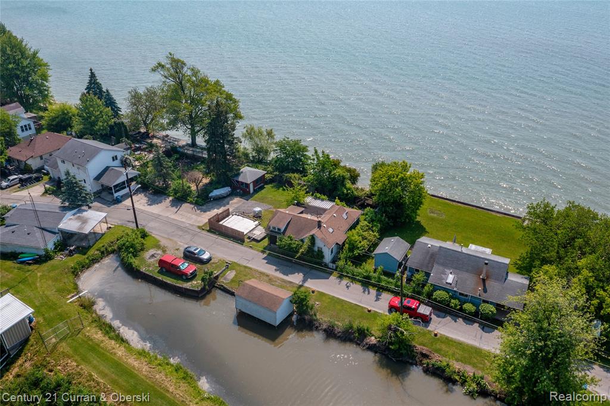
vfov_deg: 46.3
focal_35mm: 28
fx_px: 474
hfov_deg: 65.5
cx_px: 305
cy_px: 203
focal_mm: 10.26
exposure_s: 1/500
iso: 100
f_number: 6.3
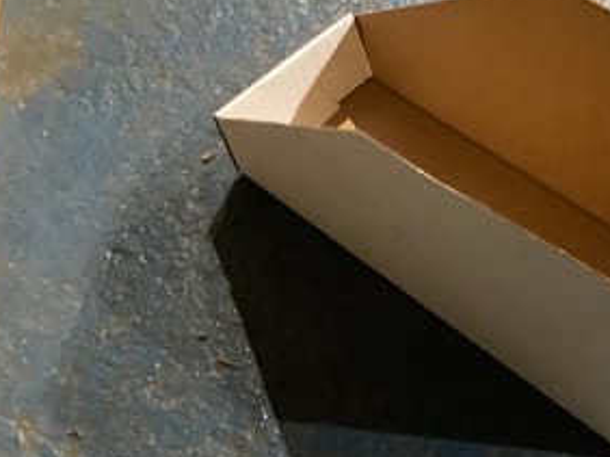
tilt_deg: -55.4
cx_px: 515
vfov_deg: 26.5
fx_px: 968
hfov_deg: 33.6
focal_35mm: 55
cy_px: 267
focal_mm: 3.3
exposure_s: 1/20
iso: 640
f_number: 2.4
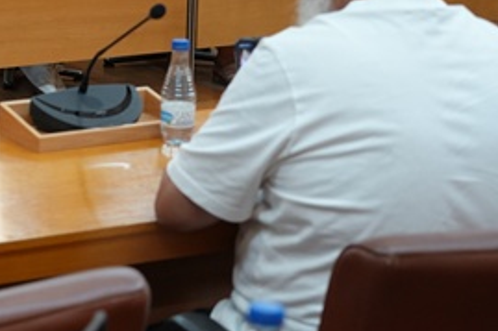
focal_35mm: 128
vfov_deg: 10.5
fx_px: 1770
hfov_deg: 15.4
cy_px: -47
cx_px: -120
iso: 1600
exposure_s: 1/160
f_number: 4
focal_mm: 43
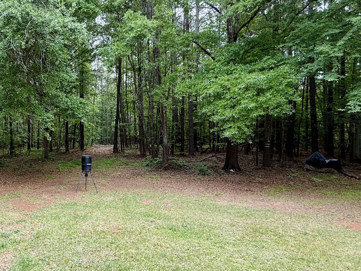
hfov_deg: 54.3
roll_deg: +0.6
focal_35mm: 29
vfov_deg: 48.2
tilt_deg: +1.5
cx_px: 40
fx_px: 302
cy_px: 136
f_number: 2.2
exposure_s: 1/142
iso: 50
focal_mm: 2.22
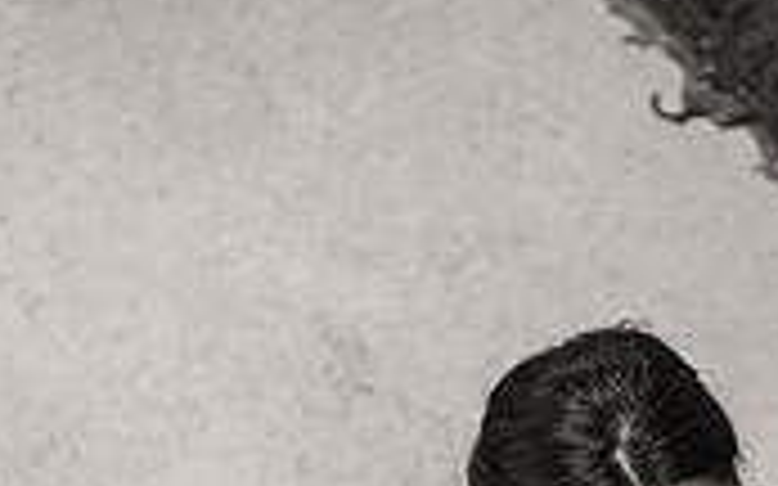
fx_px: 3307
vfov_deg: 8.3
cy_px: 688
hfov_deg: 13.4
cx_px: 522
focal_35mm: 156
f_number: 2.8
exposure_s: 1/125
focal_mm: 42
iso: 2500
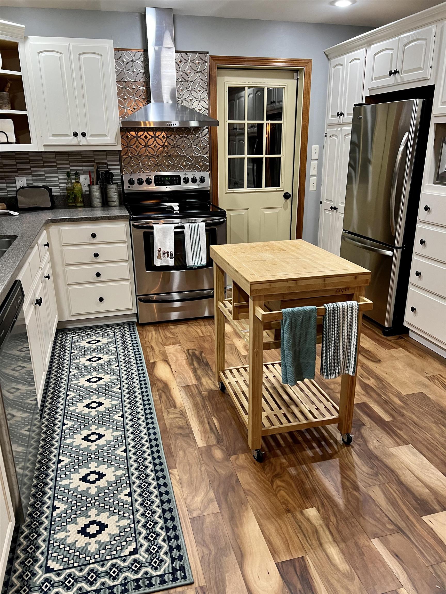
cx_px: 223
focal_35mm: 26
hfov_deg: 53.1
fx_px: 447
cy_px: 297
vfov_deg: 67.3
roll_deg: +0.6
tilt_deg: -18.5
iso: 125
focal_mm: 5.7
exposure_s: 1/60
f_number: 1.5
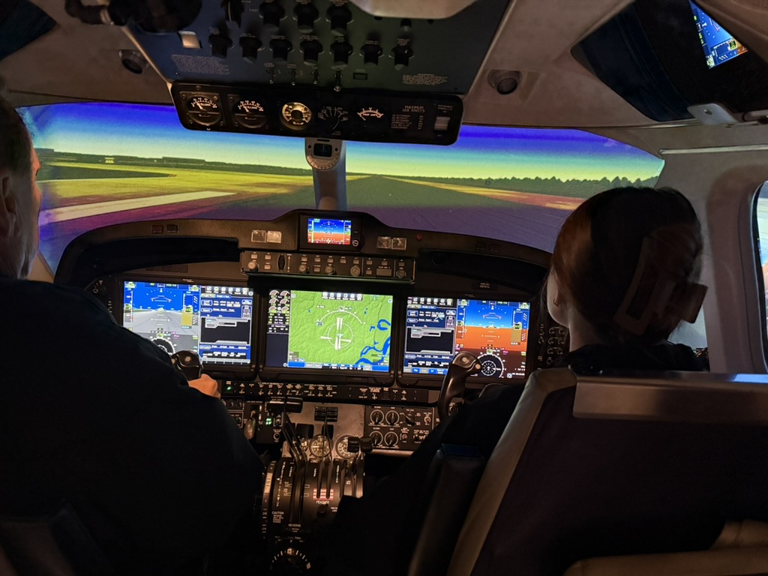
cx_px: 384
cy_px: 288
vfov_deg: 56.8
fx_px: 532
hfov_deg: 71.6
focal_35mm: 24
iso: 800
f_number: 1.78
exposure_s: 1/60
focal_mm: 6.76
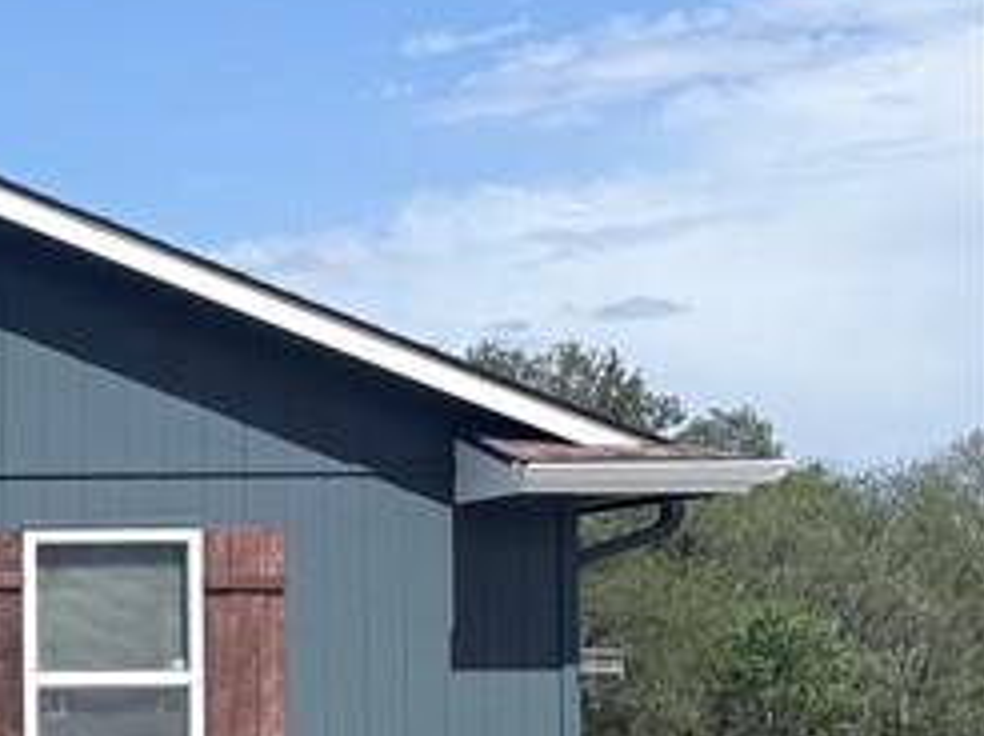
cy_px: 776
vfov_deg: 14.5
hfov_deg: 15.3
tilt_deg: +0.7
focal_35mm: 100
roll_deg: +0.0
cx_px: -1060
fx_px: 2840
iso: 80
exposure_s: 1/5319
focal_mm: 6.76
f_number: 1.78
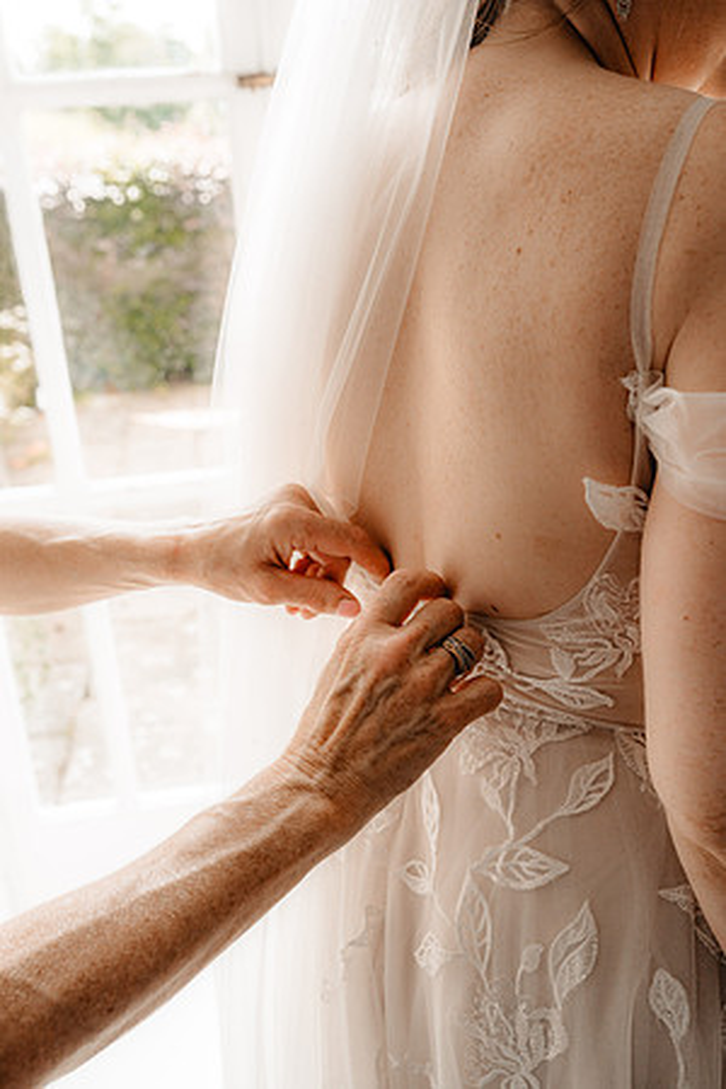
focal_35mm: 35
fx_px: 1059
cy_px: 544
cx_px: 363
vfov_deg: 54.4
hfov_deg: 37.9
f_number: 5
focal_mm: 35
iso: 320
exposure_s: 1/160
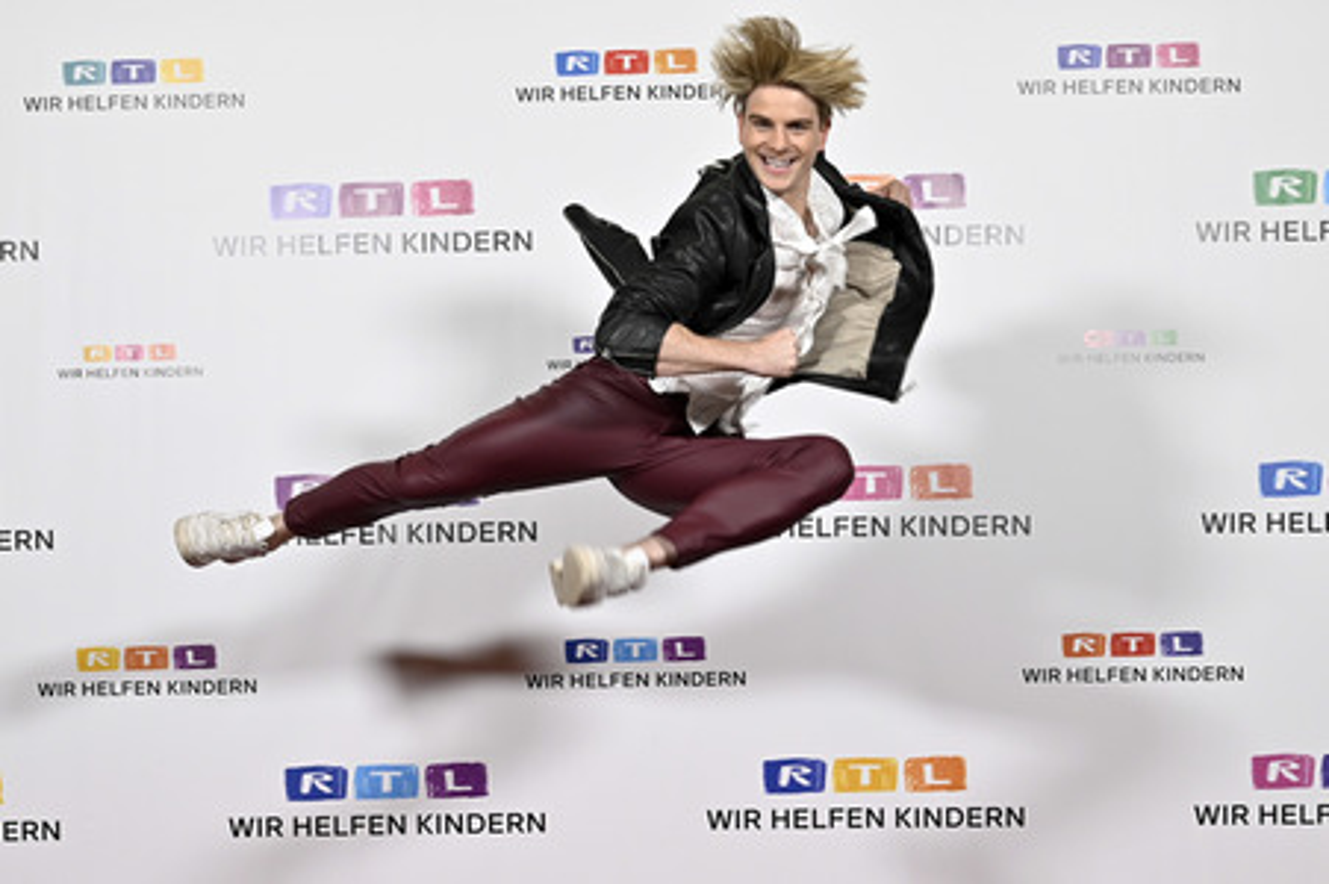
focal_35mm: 36
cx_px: 664
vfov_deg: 36.8
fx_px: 1328
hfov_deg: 53.2
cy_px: 442
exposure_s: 1/320
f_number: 4
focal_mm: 36
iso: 1000
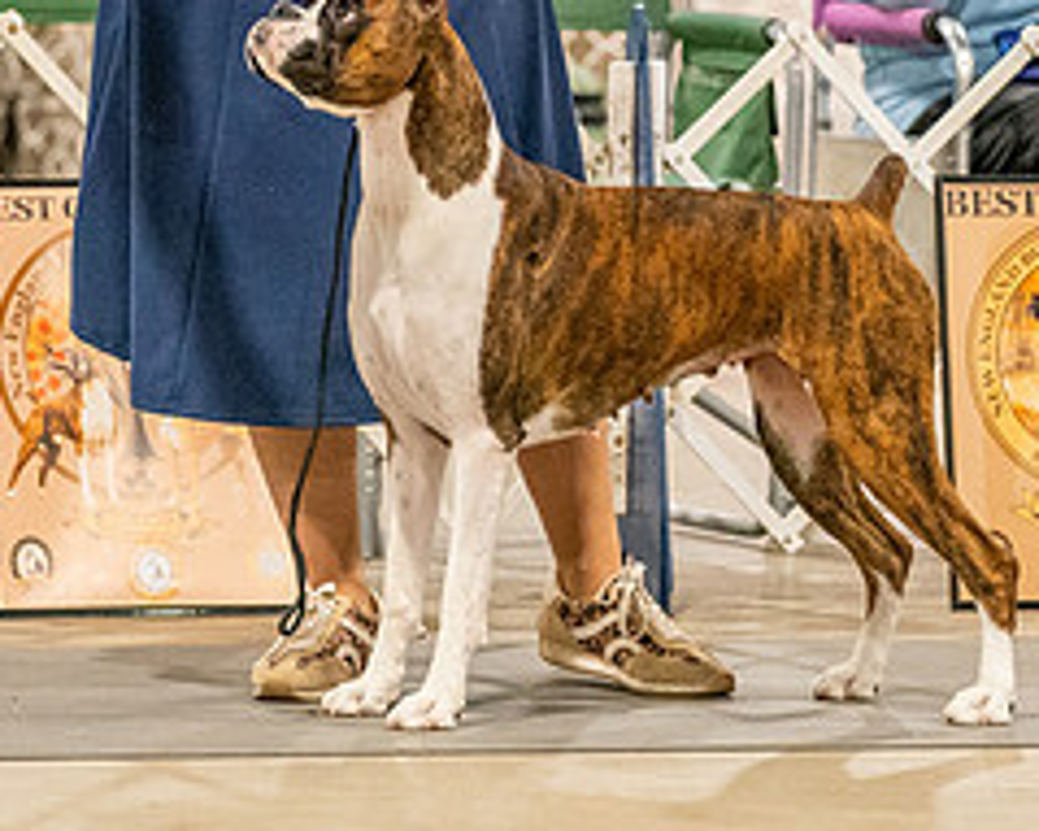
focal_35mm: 371
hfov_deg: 5.2
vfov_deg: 4.2
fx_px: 11404
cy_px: 70
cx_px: 420
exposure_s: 1/250
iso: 6400
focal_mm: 140
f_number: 3.5
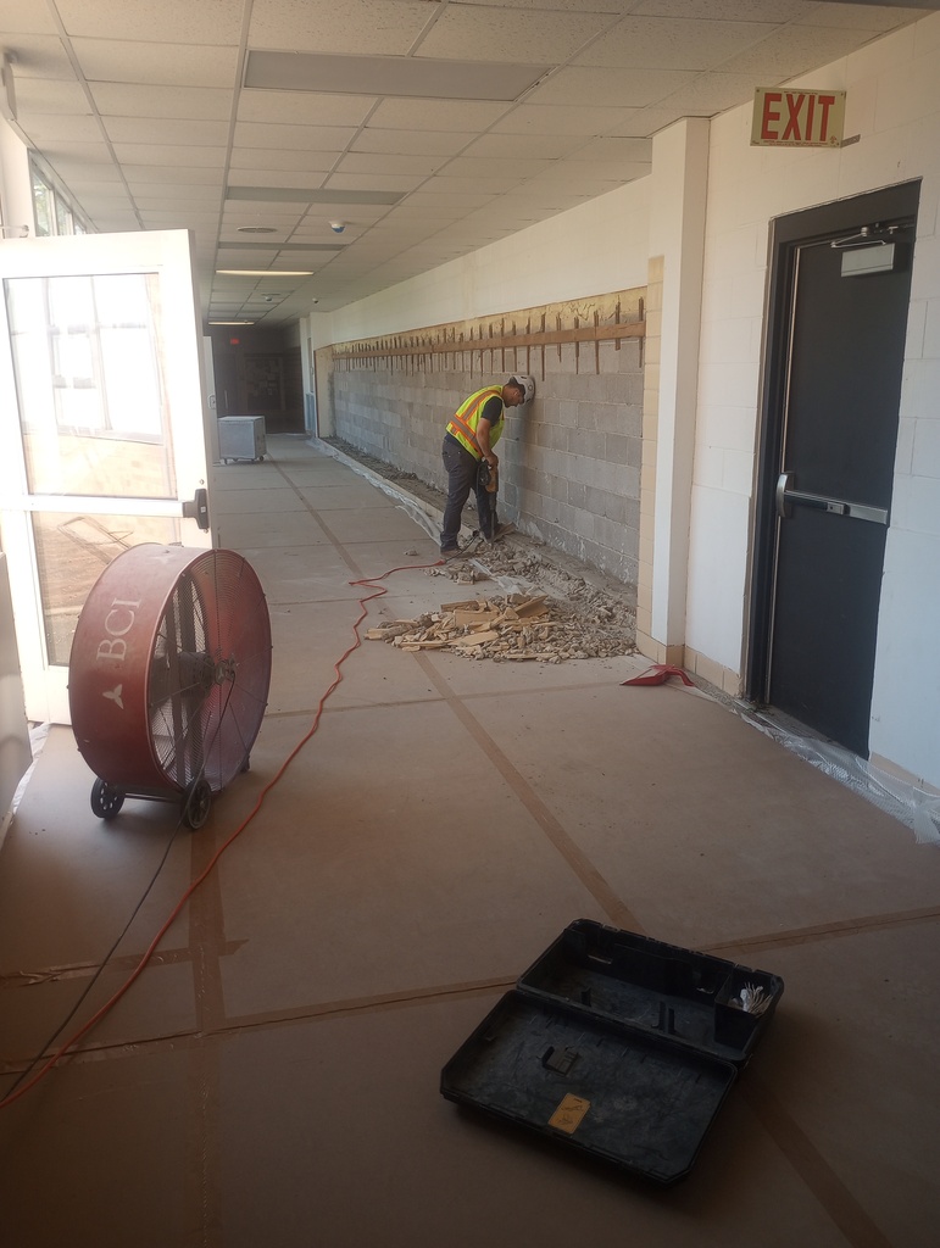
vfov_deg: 63.4
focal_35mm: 28
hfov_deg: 49.9
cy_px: 624
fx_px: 1011
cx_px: 470
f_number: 1.8
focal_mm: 4.27
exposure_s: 1/120
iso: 207
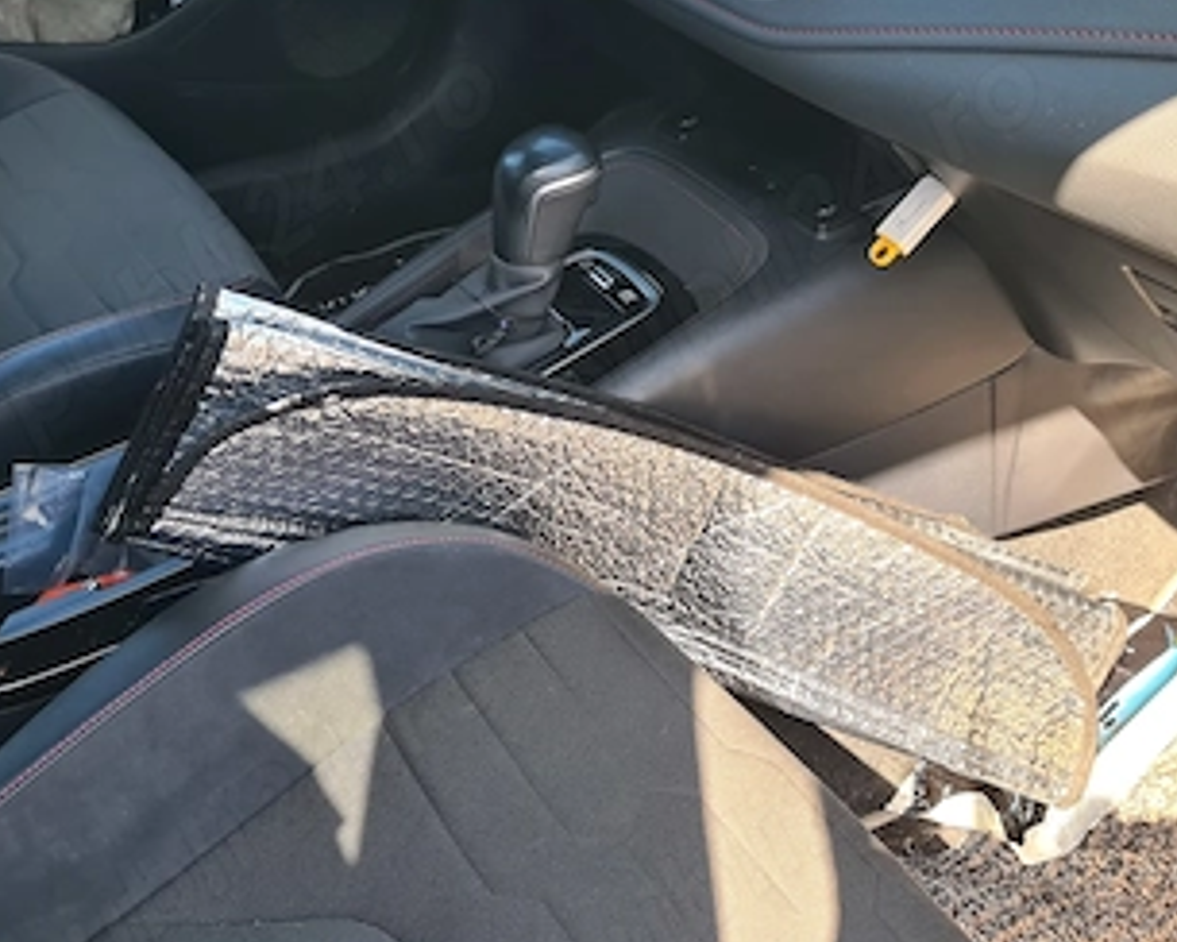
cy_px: 286
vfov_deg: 31.1
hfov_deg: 38.7
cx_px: 517
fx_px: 1672
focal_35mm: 48
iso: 50
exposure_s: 1/100
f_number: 1.8
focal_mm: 7
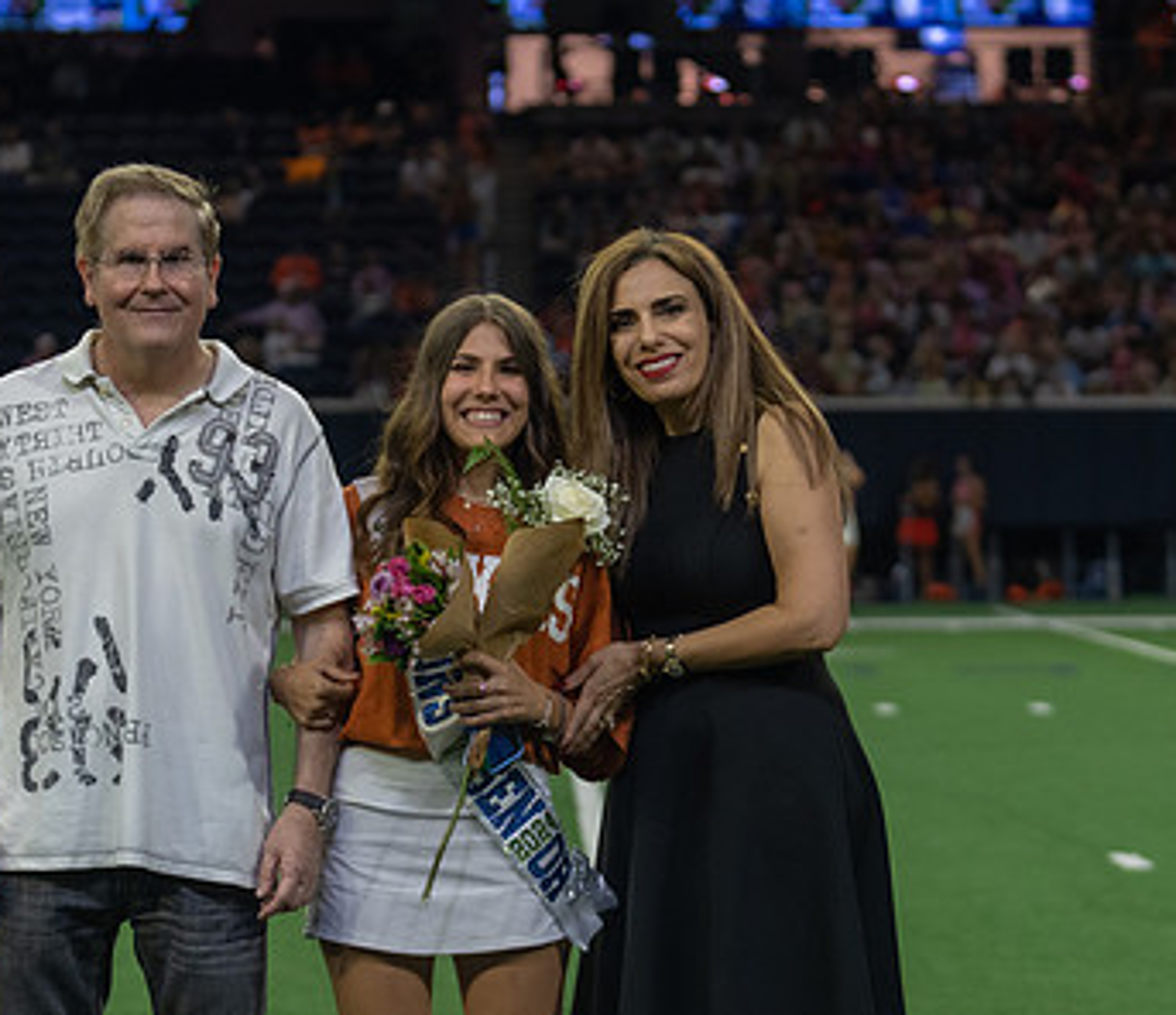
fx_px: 5241
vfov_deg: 11.0
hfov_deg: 12.8
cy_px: 709
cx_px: 470
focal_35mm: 146
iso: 1000
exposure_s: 1/320
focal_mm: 70
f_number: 2.8
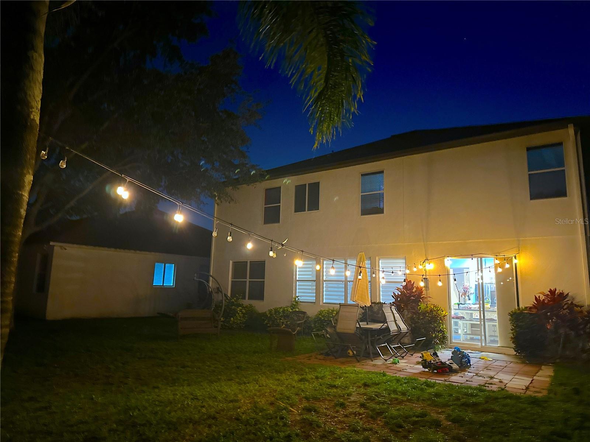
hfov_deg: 71.6
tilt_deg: +8.0
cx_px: 295
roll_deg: -2.3
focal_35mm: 24
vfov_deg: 56.8
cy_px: 221
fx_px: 409
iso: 1600
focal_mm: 6.86
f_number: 1.78
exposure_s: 1/24
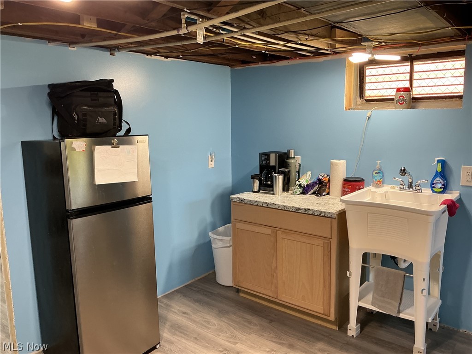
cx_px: 236
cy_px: 177
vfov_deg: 48.2
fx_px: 395
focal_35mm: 29
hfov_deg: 61.7
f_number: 1.8
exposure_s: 1/60
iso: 50
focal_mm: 3
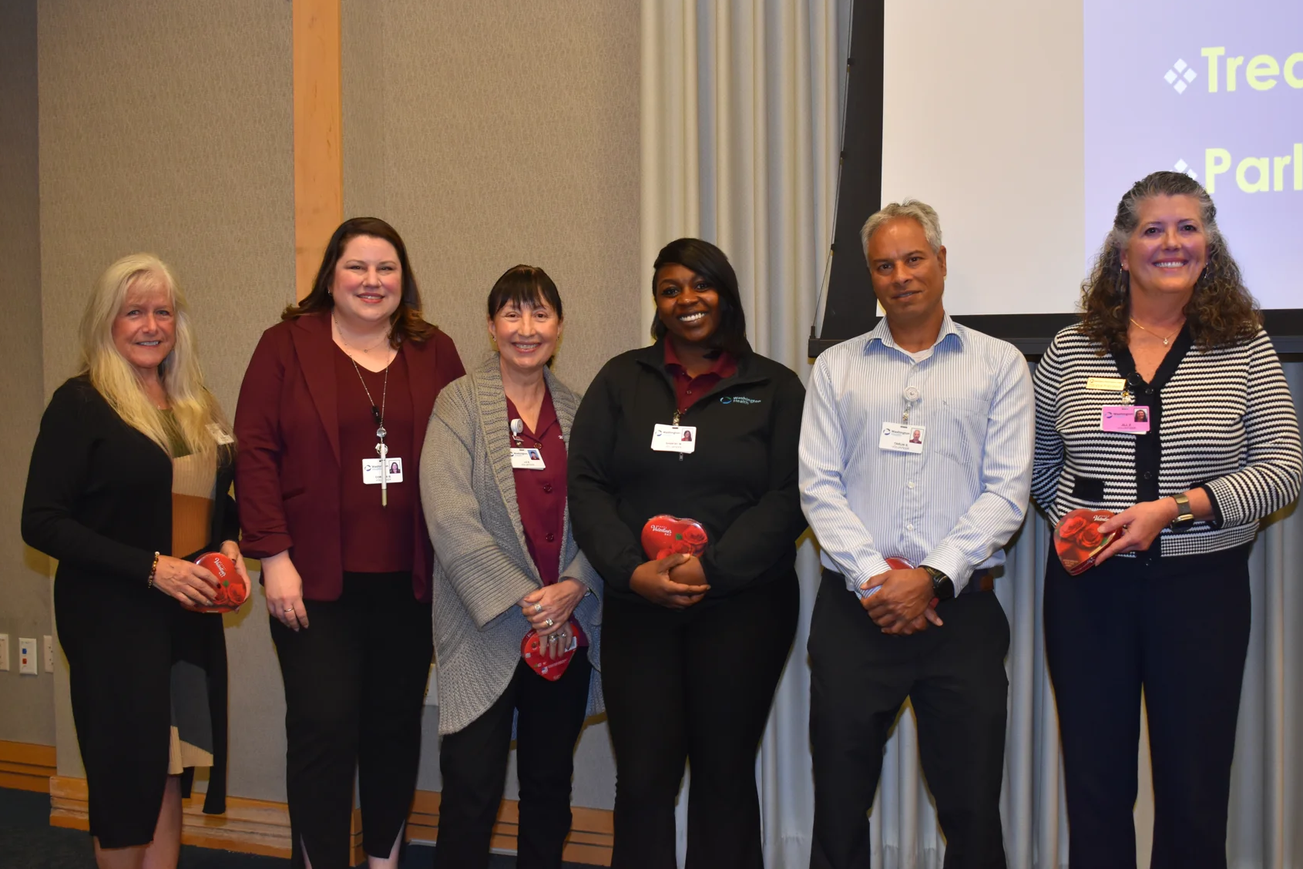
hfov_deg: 45.8
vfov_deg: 31.5
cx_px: 657
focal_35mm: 43
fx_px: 1541
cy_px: 404
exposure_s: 1/80
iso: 800
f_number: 4.5
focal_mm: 25
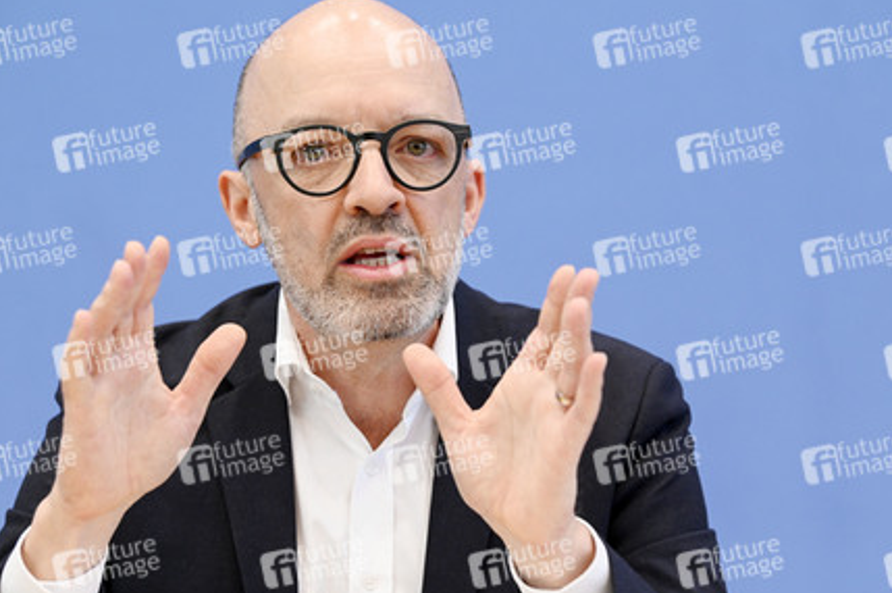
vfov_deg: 9.6
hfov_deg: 14.5
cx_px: 467
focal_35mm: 142
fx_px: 3514
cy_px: 304
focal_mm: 135
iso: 3200
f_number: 5
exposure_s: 1/640
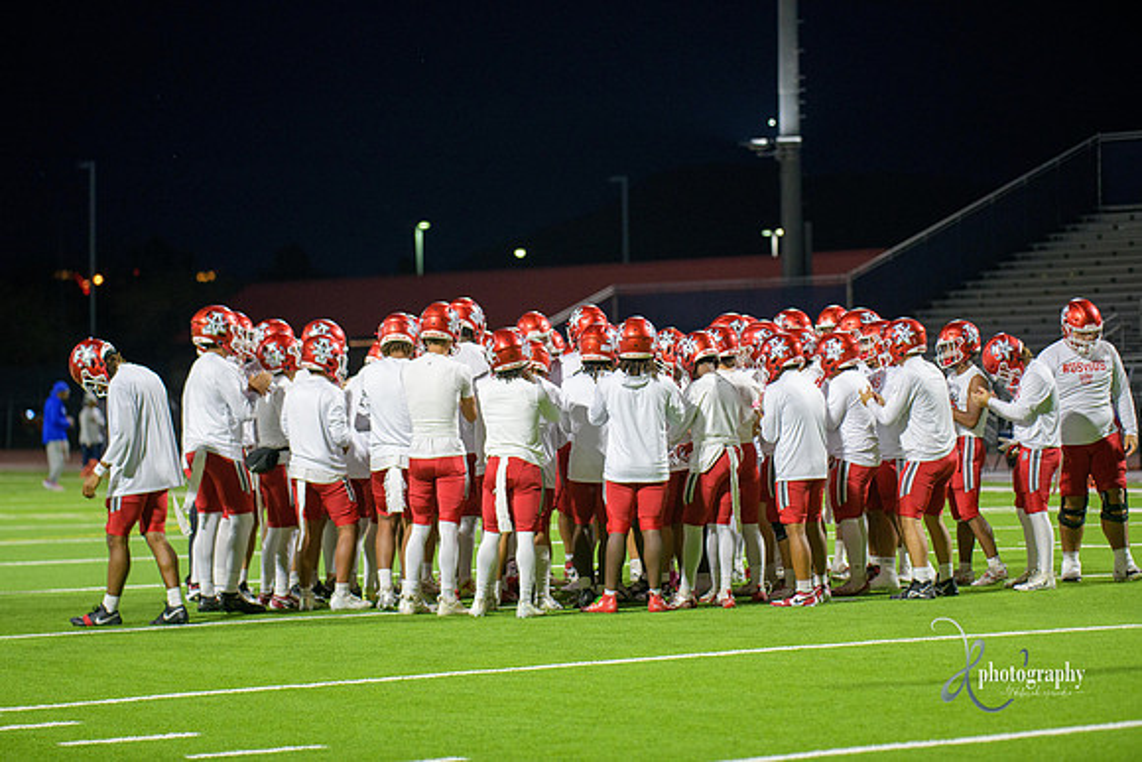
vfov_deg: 10.2
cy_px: 381
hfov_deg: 15.2
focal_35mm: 135
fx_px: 4283
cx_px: 571
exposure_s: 1/250
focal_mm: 135
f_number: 2.8
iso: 1250
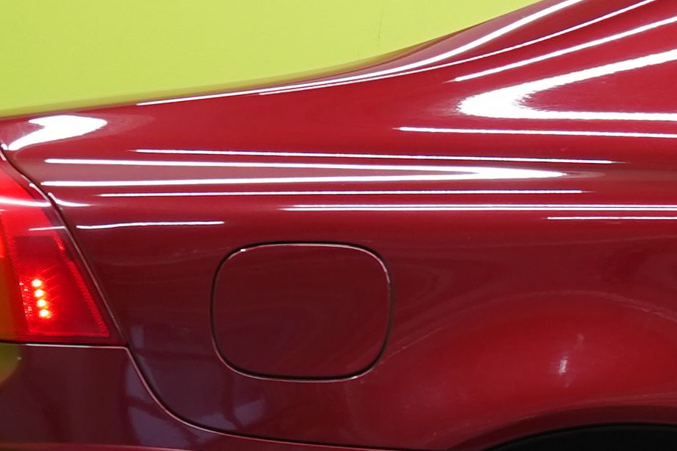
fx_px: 5528
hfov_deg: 6.5
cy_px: 326
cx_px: 1886
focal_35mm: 294
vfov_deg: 4.7
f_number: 5
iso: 400
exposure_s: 1/25
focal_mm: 45
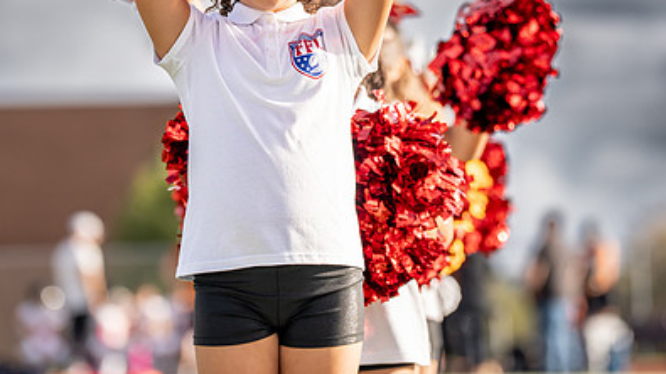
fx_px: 4644
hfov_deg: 8.2
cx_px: 264
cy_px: 55
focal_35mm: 263
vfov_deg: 4.6
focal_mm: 146
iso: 250
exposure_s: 1/3200
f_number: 2.8
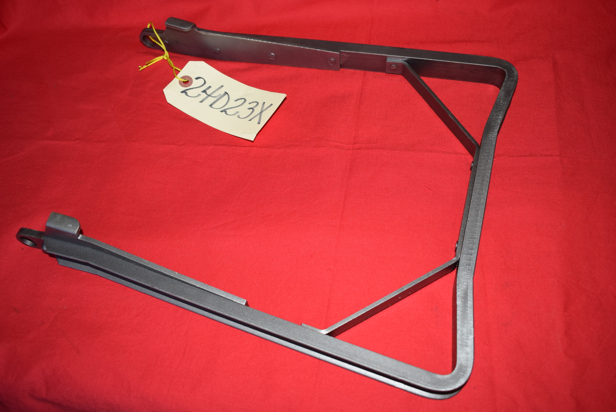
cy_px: 206
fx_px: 591
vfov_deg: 38.4
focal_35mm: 34
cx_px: 308
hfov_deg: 55.1
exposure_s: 1/60
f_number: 5
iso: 400
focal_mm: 23
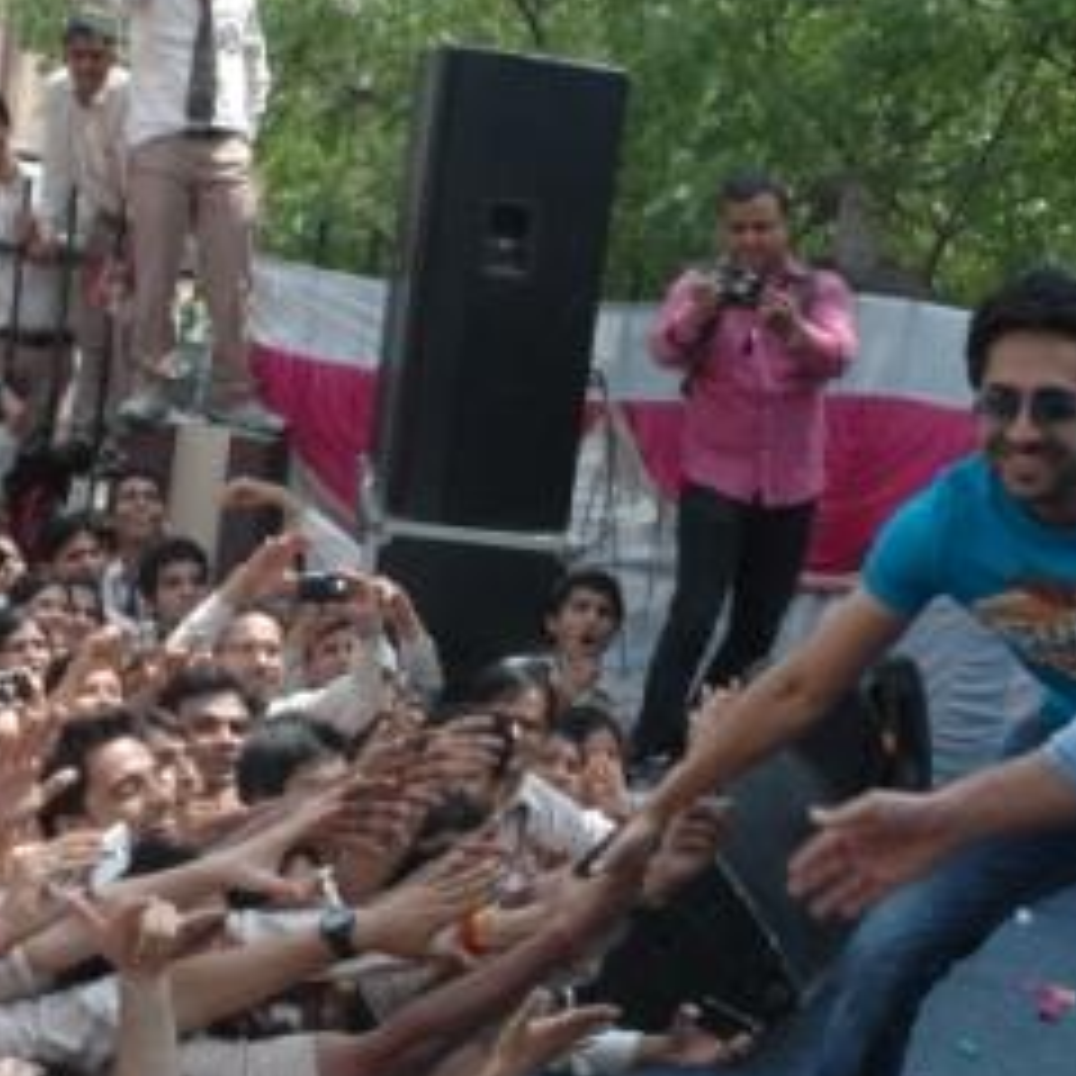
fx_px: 2356
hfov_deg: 25.7
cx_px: 500
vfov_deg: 25.7
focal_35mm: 67
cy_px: 617
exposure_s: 1/250
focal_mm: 28
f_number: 8
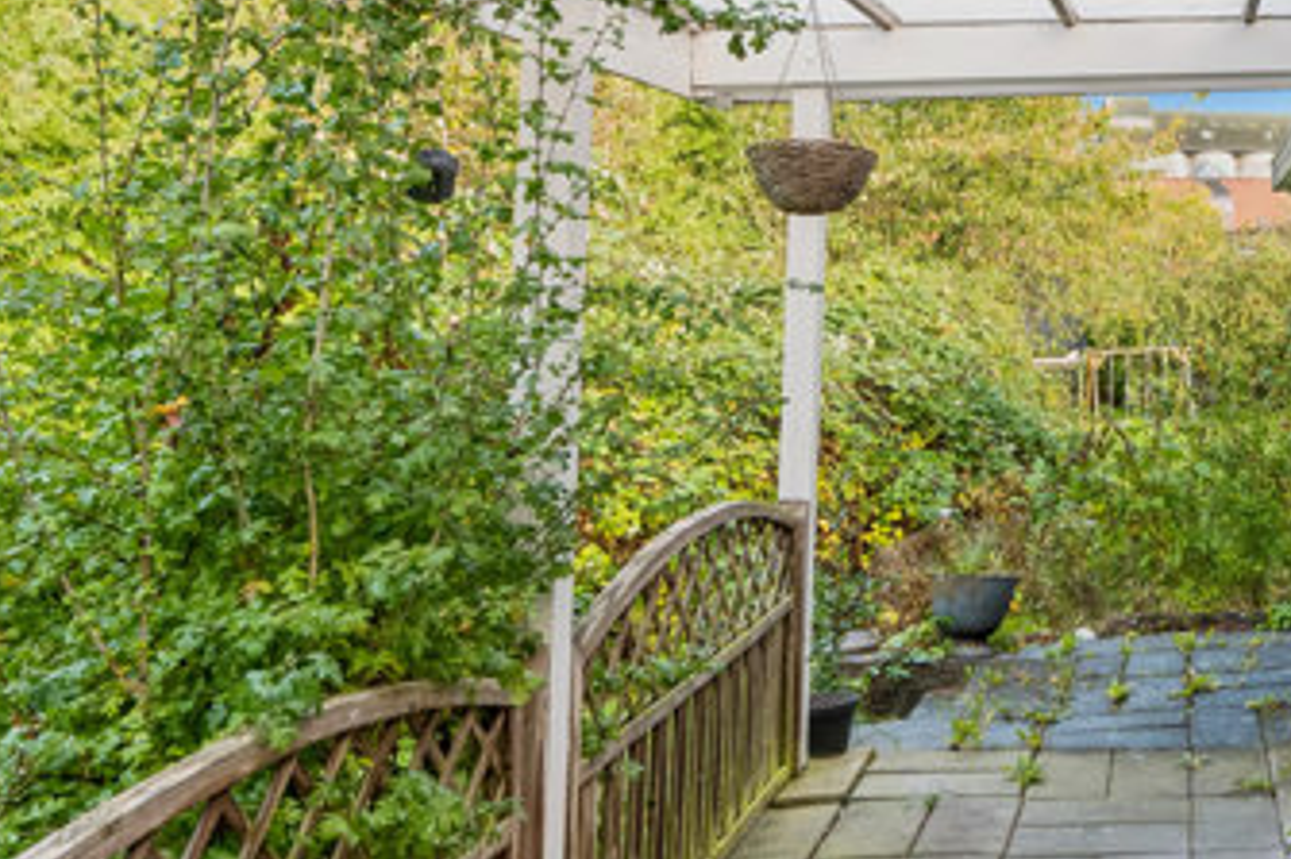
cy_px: 410
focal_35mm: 43
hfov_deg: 39.3
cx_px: 1333
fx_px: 1541
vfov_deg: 31.2
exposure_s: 1/80
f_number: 13
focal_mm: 18
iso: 1100
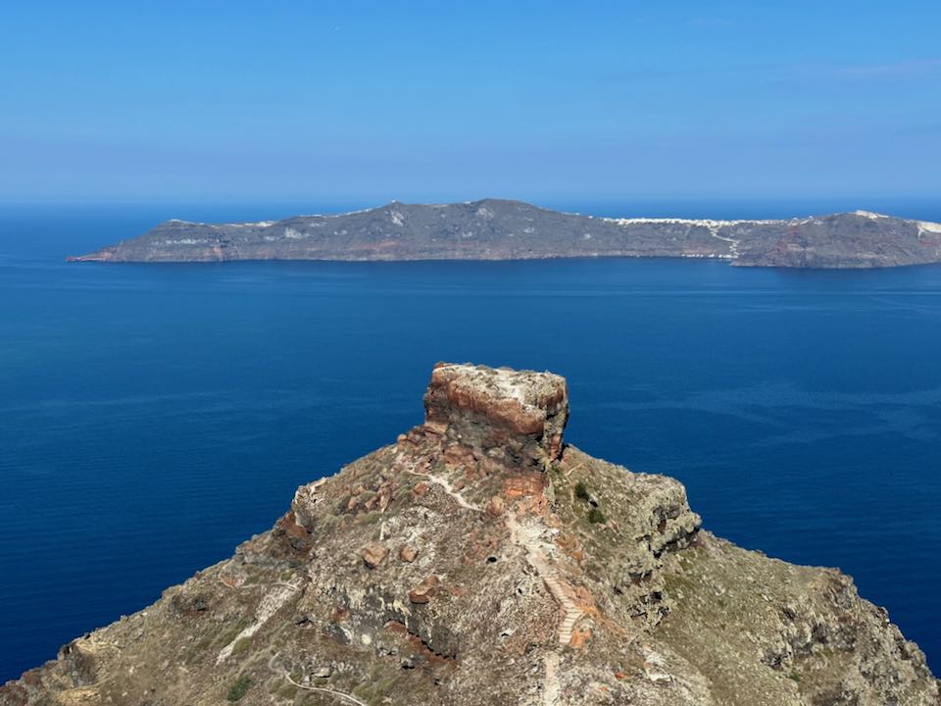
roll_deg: +0.9
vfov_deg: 30.3
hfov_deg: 39.7
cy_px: 353
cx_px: 470
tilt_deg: -8.4
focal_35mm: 48
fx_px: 1305
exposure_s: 1/4785
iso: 64
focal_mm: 6.86
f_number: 1.78
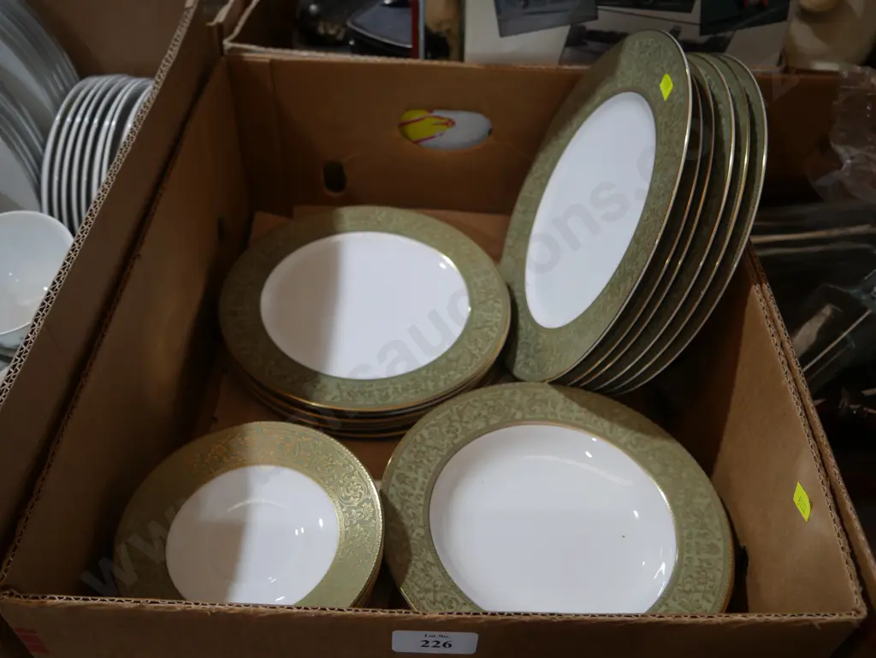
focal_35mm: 32
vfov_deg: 44.2
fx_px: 810
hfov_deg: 56.8
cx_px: 438
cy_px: 329
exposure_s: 1/80
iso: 200
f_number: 3.6
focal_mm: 16
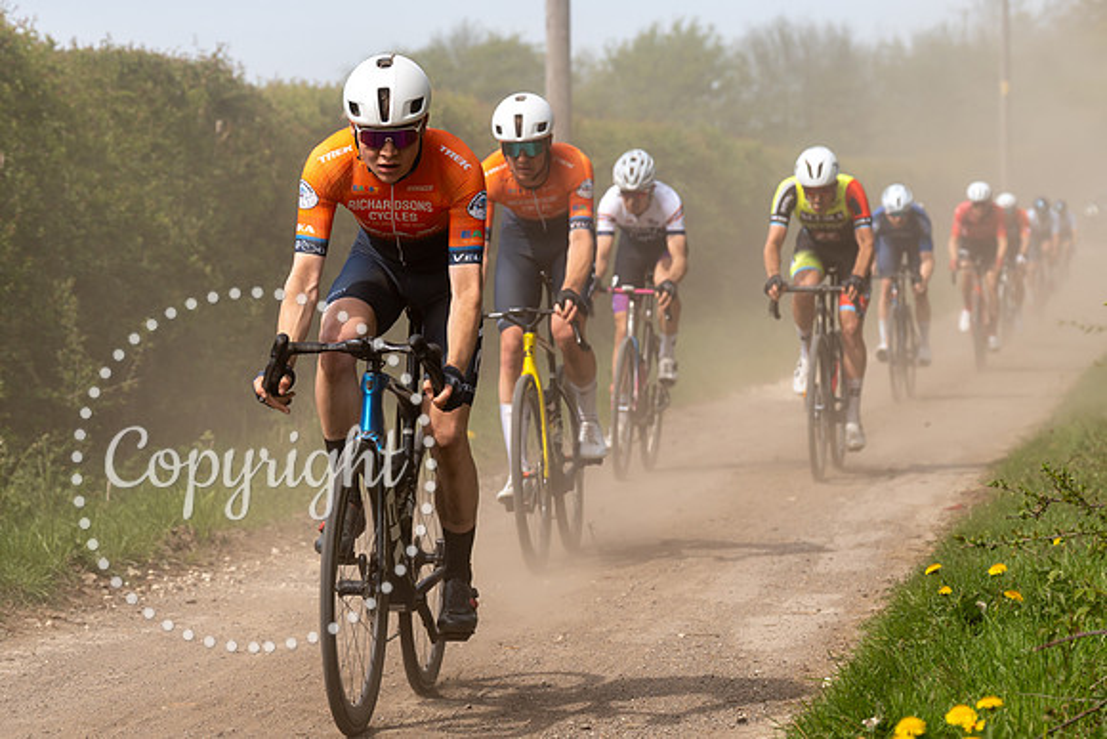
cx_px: 439
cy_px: 207
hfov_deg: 14.6
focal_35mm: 141
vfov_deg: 9.7
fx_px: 4326
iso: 160
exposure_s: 1/1000
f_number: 5
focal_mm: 96
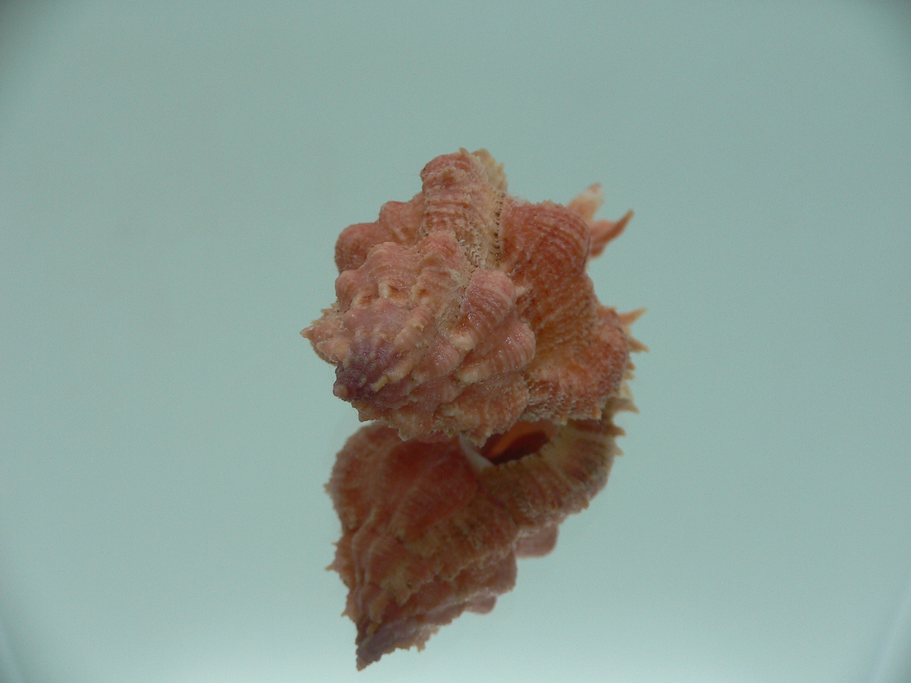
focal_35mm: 35
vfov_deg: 40.7
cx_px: 456
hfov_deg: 52.6
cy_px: 342
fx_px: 921
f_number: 2.8
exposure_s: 1/60
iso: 80
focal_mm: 4.6
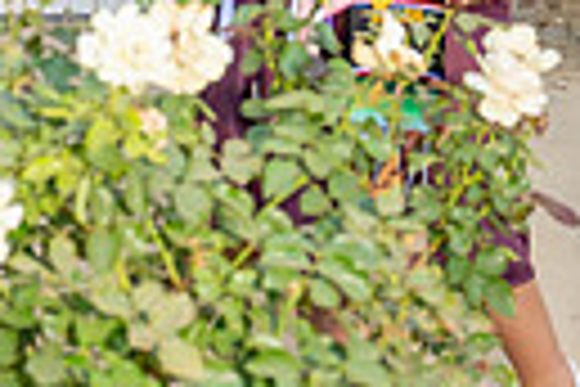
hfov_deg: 12.1
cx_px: -36
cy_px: -434
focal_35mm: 167
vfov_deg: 7.8
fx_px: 2690
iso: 200
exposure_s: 1/200
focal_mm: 37
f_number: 4.5
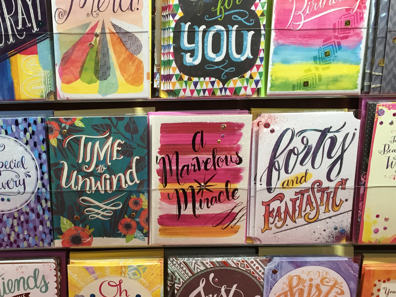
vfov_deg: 33.5
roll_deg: -0.1
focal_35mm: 43
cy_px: 182
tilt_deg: -10.8
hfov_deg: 43.1
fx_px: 492
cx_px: 122
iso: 40
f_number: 2.2
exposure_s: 1/30
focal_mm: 4.15
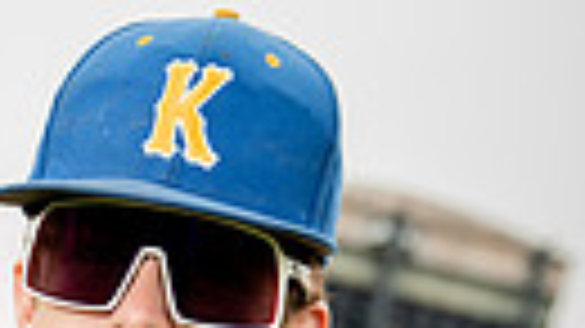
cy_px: 939
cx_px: -27
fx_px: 2465
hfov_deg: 13.3
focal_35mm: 159
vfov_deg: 6.9
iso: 200
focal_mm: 44
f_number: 4
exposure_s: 1/250
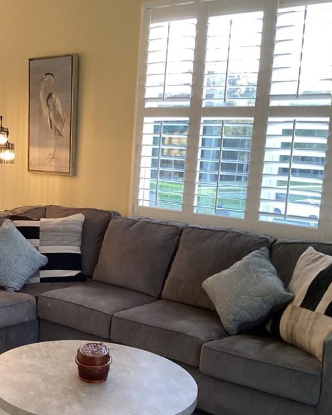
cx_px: 21
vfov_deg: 38.0
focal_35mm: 49
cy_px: 234
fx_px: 602
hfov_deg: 29.3
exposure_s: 1/60
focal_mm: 3.3
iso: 100
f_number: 2.4
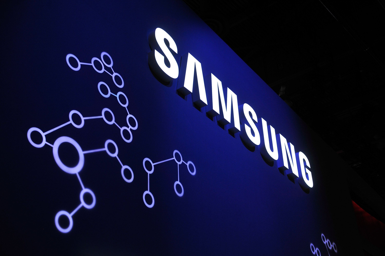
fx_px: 481
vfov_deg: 29.8
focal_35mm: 45
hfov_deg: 43.6
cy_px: 128
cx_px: 192
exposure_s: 1/320
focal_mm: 45
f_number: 4.5
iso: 1600
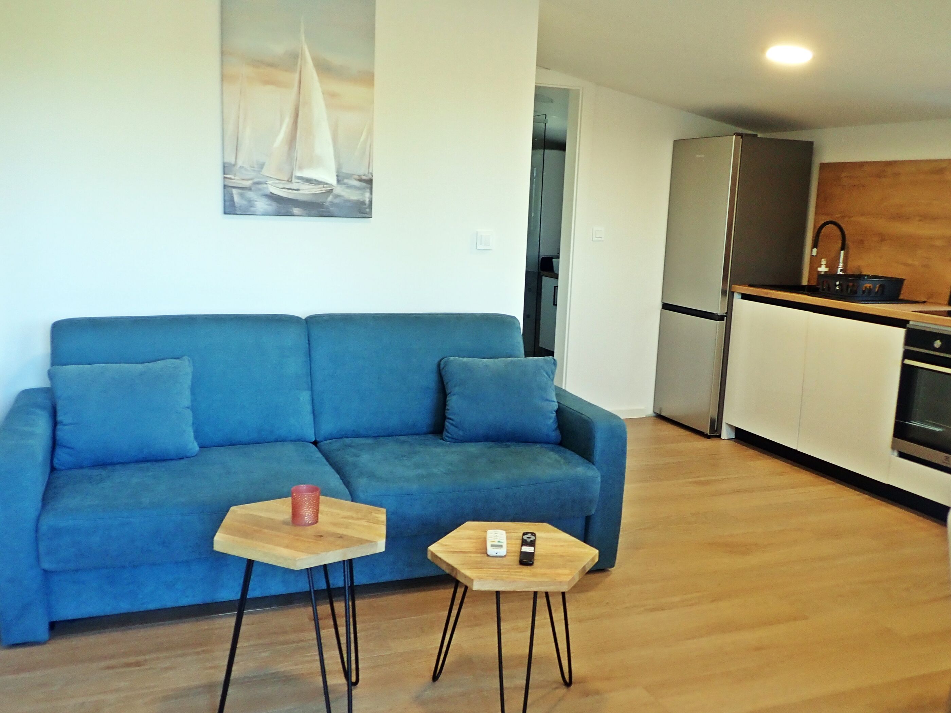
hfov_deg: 60.0
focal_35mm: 30
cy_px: 356
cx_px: 476
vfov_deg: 46.8
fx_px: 824
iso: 160
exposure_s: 1/60
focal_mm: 5.5
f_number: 2.3
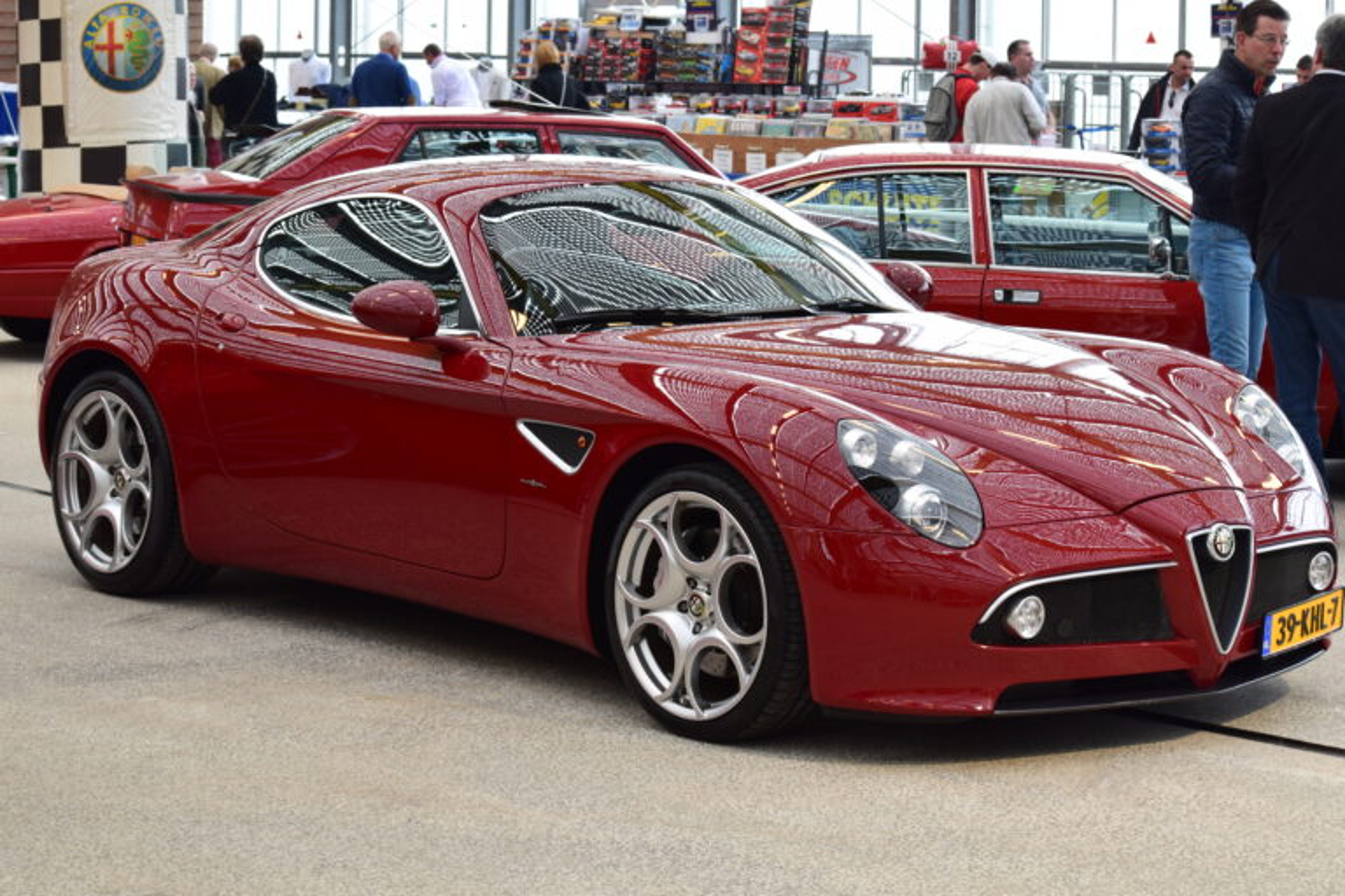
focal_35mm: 82
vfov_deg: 16.6
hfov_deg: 24.6
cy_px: 448
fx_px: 3082
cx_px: 672
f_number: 7.1
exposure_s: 1/40
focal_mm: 55
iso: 400
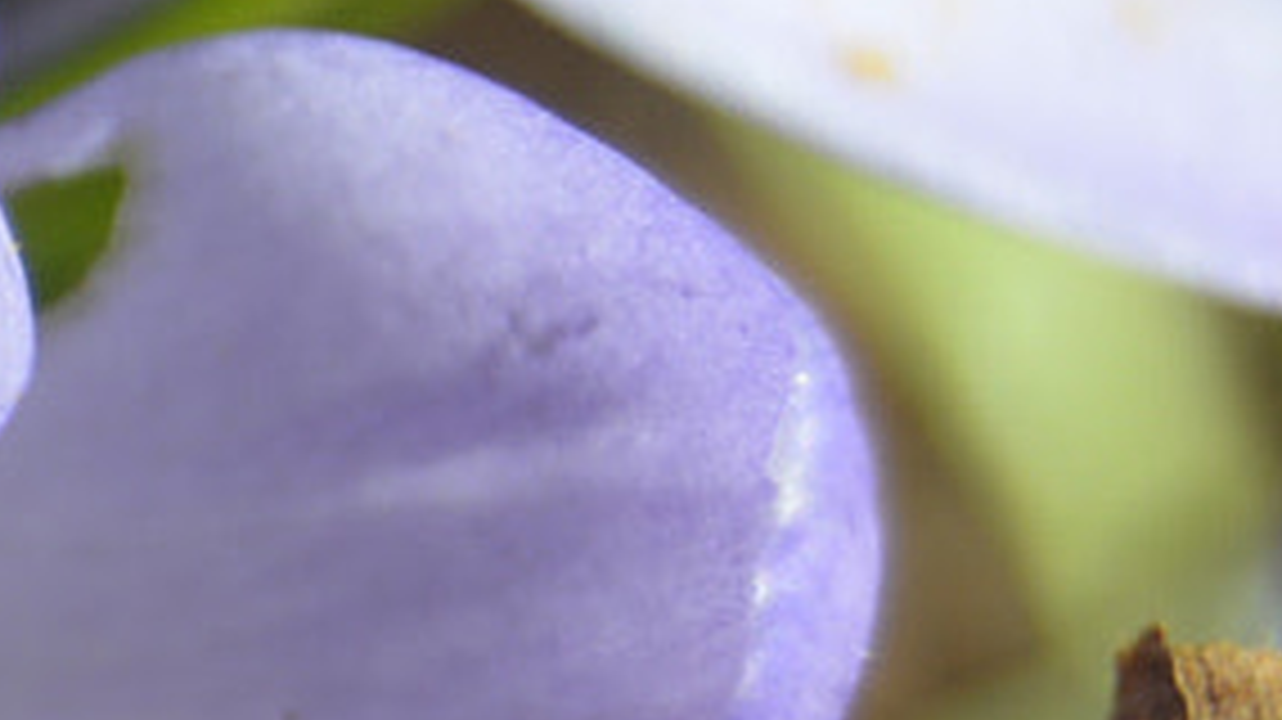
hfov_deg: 4.4
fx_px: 16477
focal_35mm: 485
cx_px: -769
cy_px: 711
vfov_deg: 2.5
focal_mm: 55
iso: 100
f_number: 7.1
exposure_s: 1/200
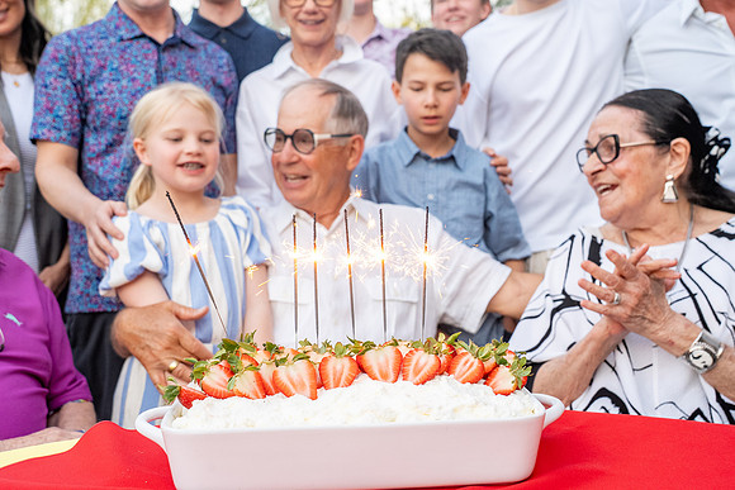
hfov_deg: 48.4
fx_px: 817
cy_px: 245
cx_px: 368
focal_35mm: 40
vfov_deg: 33.4
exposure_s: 1/160
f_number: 6.3
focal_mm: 40
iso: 1250
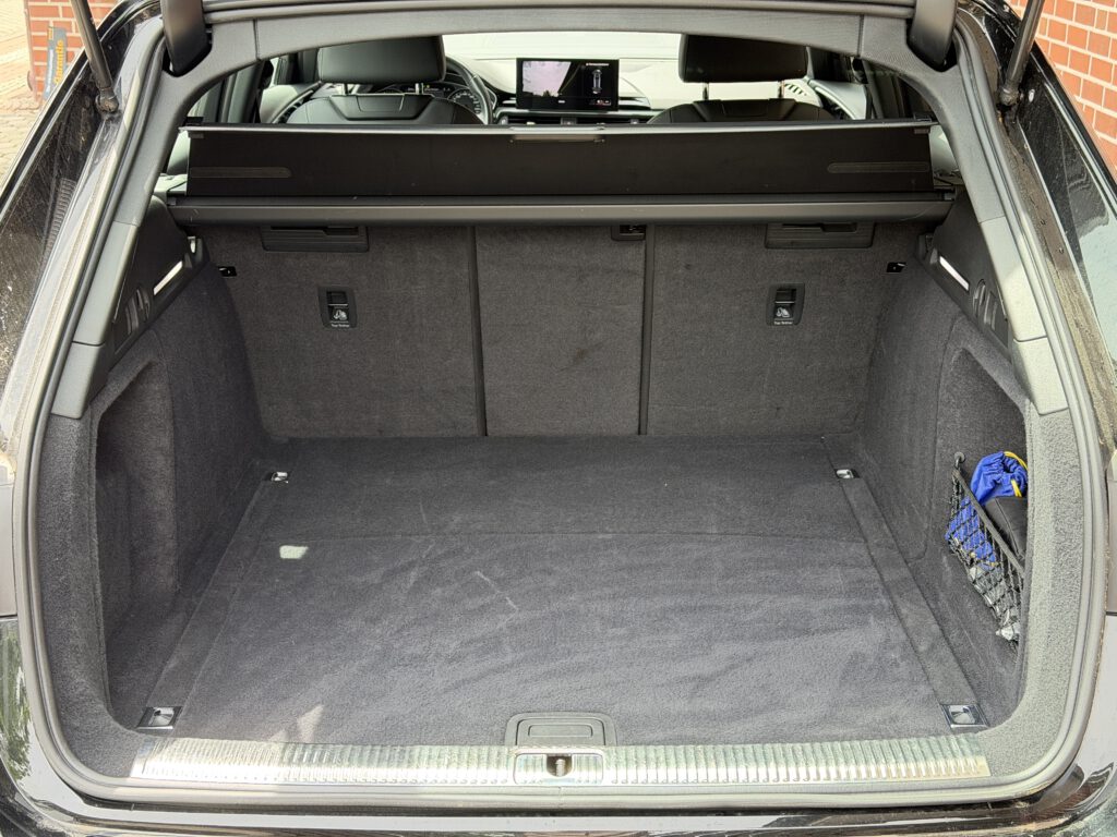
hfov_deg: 39.7
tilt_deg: -19.4
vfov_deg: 30.3
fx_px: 1549
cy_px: 418
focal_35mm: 48
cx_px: 558
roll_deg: -0.6
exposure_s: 1/218
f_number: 1.78
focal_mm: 6.76
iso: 125
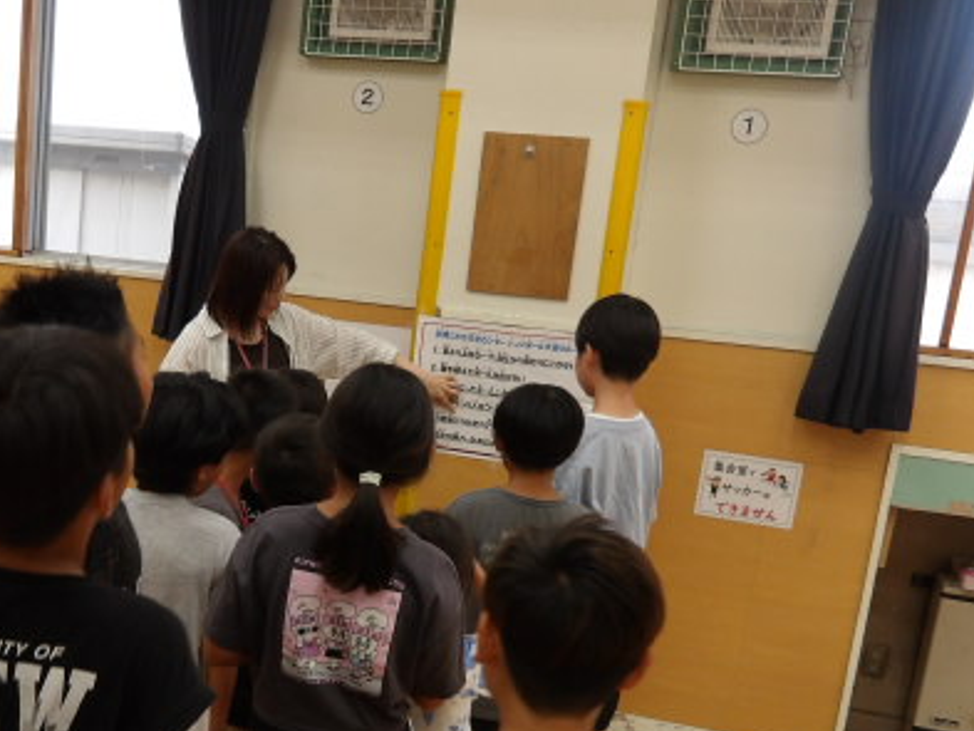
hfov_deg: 42.0
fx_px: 1238
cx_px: 278
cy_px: 548
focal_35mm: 44
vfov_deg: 32.3
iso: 185
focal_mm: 4.9
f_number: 3
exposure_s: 1/60
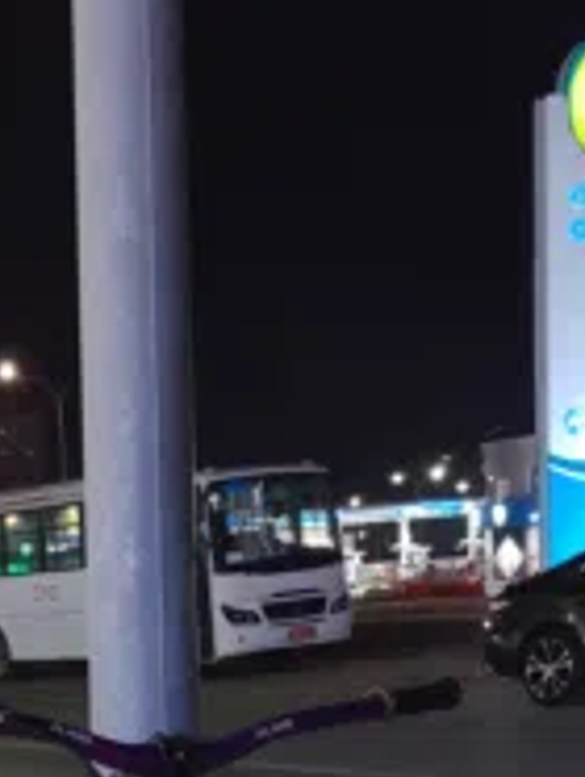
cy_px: 971
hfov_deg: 16.9
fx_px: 1933
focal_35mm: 86
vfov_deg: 20.9
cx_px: 50
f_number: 1.75
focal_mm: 5.25
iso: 953
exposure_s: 1/25
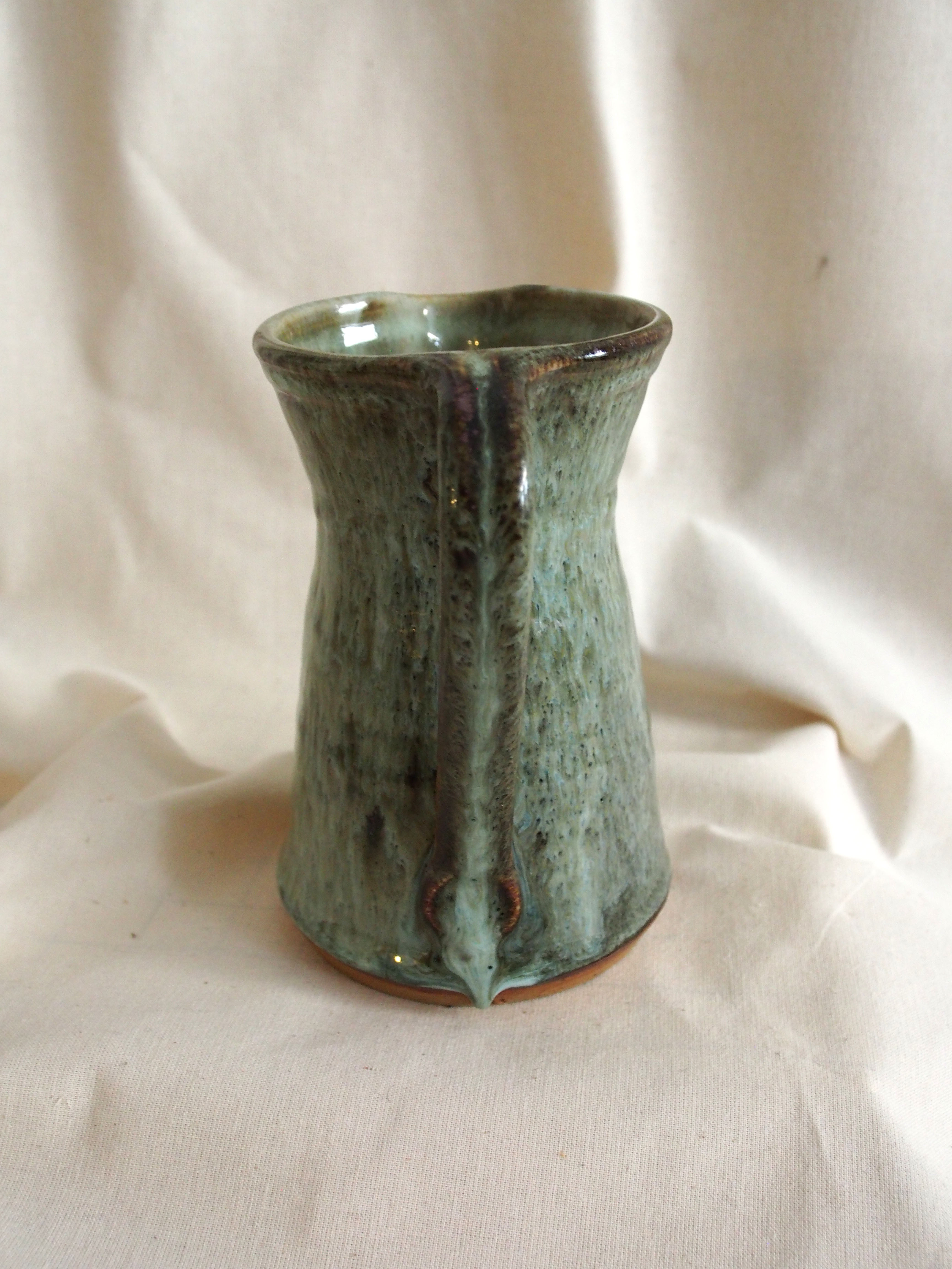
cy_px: 634
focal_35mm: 38
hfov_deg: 37.7
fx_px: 1393
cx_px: 476
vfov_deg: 49.0
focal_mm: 19
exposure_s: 1/25
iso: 1600
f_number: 4.4
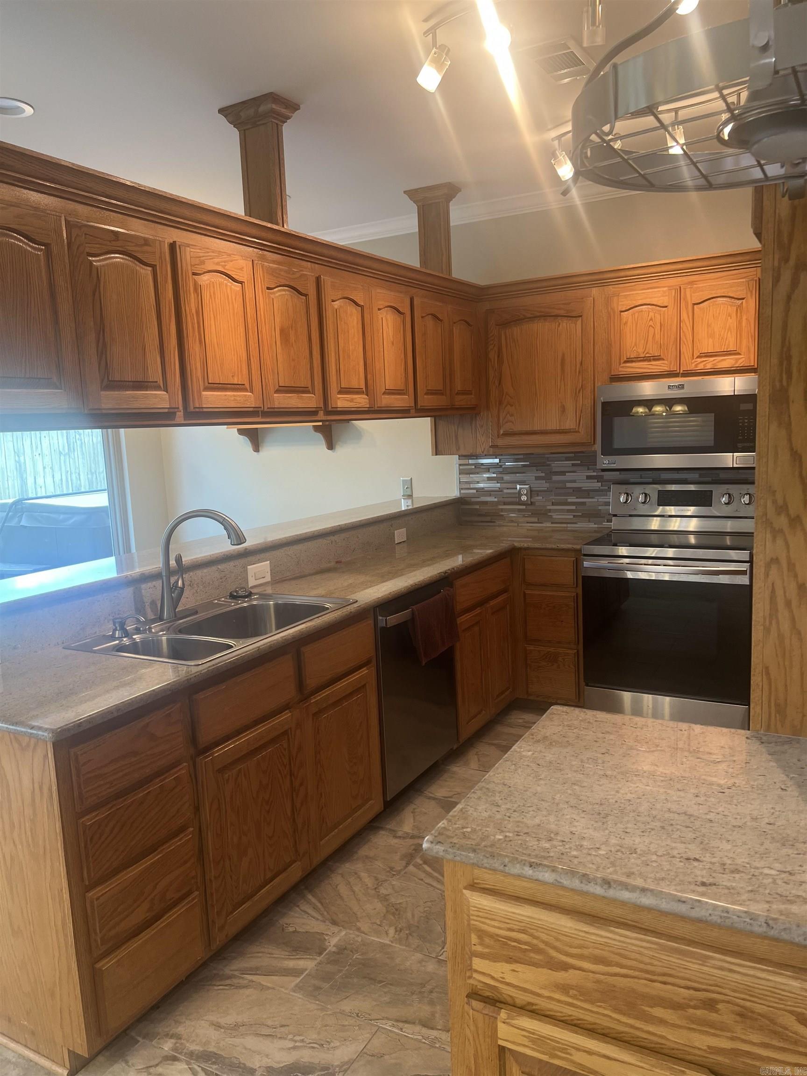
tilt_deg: -7.7
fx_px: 808
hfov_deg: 53.1
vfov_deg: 67.3
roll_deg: +2.8
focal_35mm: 26
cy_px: 538
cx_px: 404
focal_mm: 5.7
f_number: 1.5
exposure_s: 1/60
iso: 80
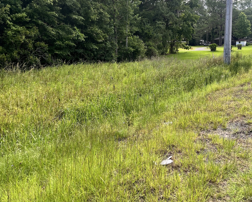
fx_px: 254
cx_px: 126
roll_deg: +2.1
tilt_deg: -9.3
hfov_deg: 52.8
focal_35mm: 34
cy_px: 85
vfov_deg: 43.2
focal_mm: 5.1
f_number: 1.6
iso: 50
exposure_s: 1/688
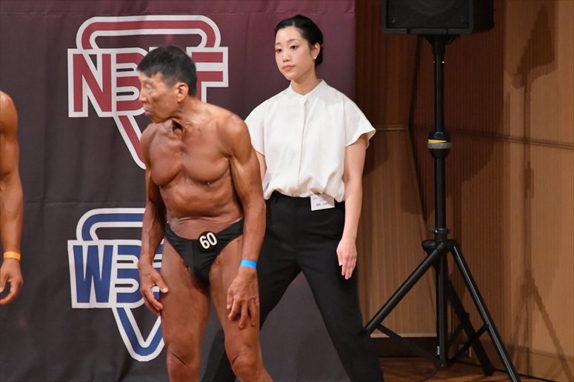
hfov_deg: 4.6
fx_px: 7172
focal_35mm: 450
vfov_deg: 3.1
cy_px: 191
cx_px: 287
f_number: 5.6
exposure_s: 1/400
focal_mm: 300
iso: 10000
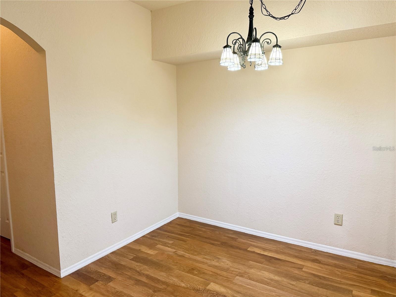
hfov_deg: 71.6
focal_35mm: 24
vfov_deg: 56.8
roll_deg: +0.7
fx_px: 275
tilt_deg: -6.0
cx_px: 198
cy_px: 148
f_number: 1.78
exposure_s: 1/120
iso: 200
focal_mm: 6.76
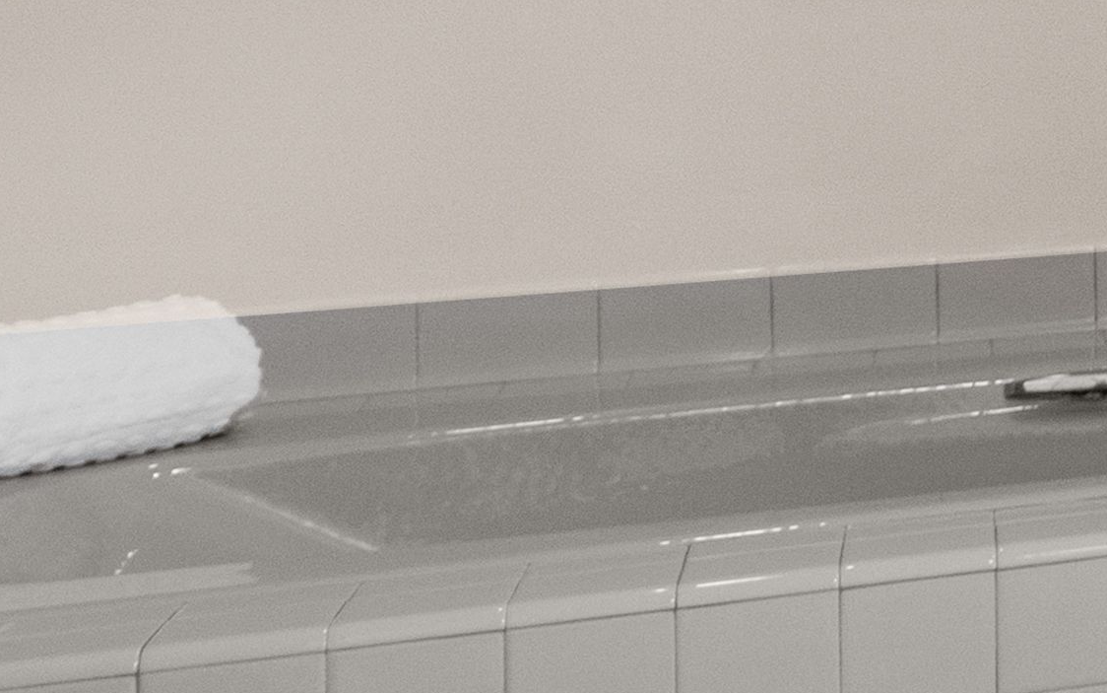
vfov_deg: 11.8
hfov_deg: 11.9
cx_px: 3173
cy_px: -183
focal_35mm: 108
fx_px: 3259
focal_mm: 17
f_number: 5.6
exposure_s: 1/13
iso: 1250
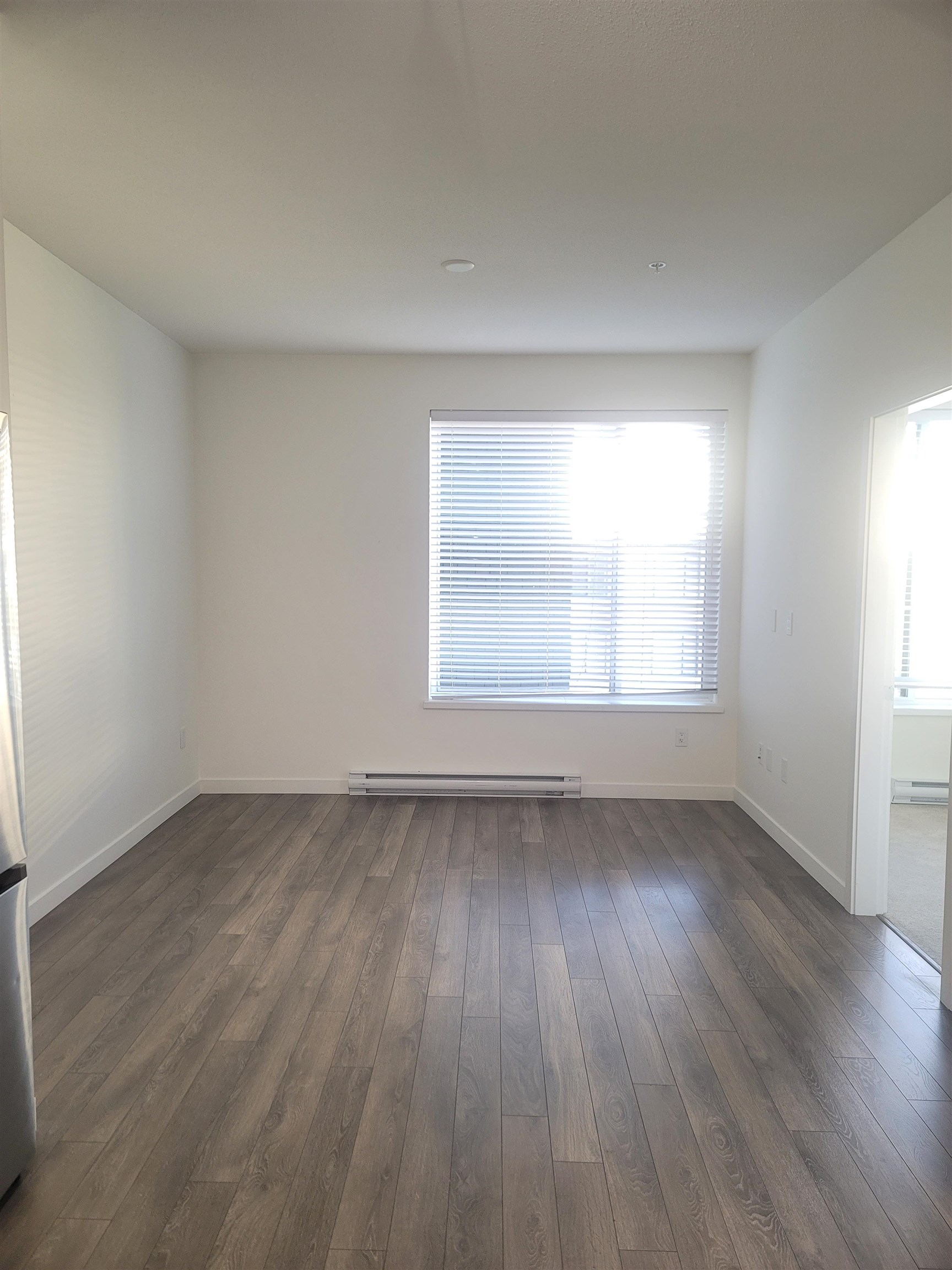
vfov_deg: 69.4
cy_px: 635
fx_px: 917
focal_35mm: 25
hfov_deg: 54.9
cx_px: 476
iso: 250
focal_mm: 7
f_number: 1.8
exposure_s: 1/60
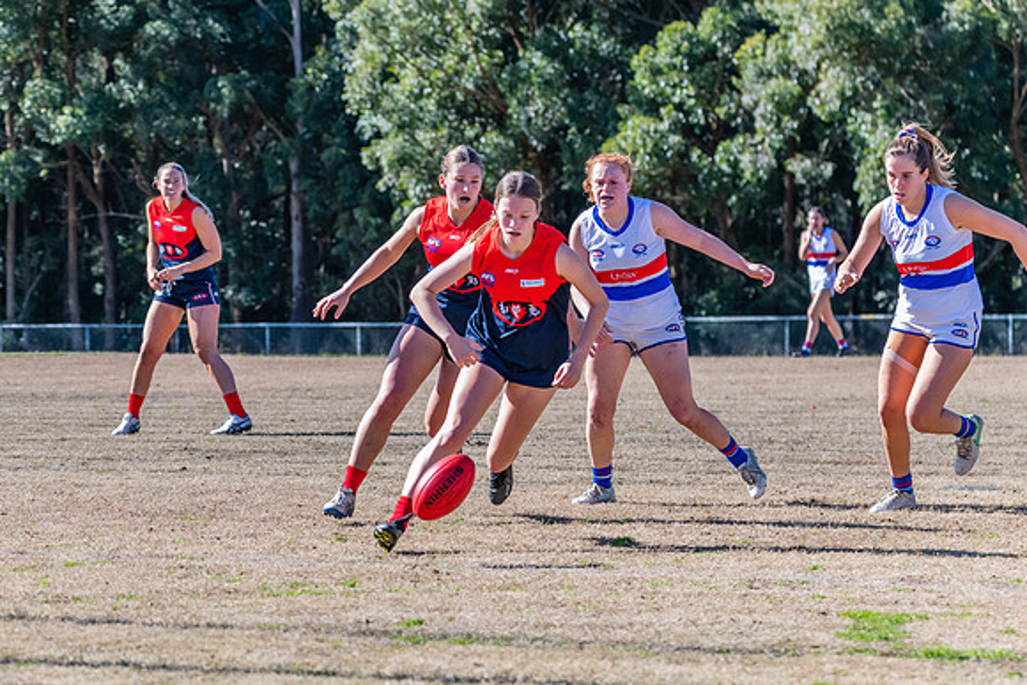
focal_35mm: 178
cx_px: 418
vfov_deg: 7.7
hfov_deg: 11.5
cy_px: 355
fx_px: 5091
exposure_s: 1/1250
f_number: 8
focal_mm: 150
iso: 800
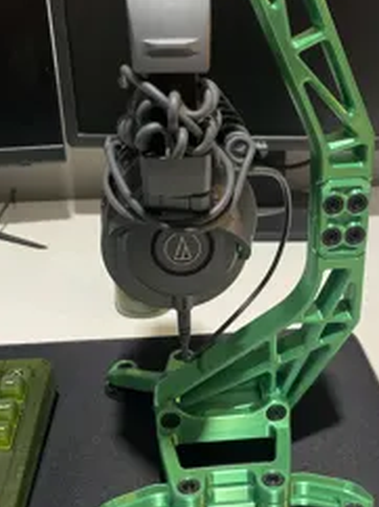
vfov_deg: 43.8
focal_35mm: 43
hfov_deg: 33.4
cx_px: 230
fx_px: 629
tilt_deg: -26.5
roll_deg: +0.9
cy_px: 285
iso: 500
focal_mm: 5.1
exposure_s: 1/60
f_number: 1.6
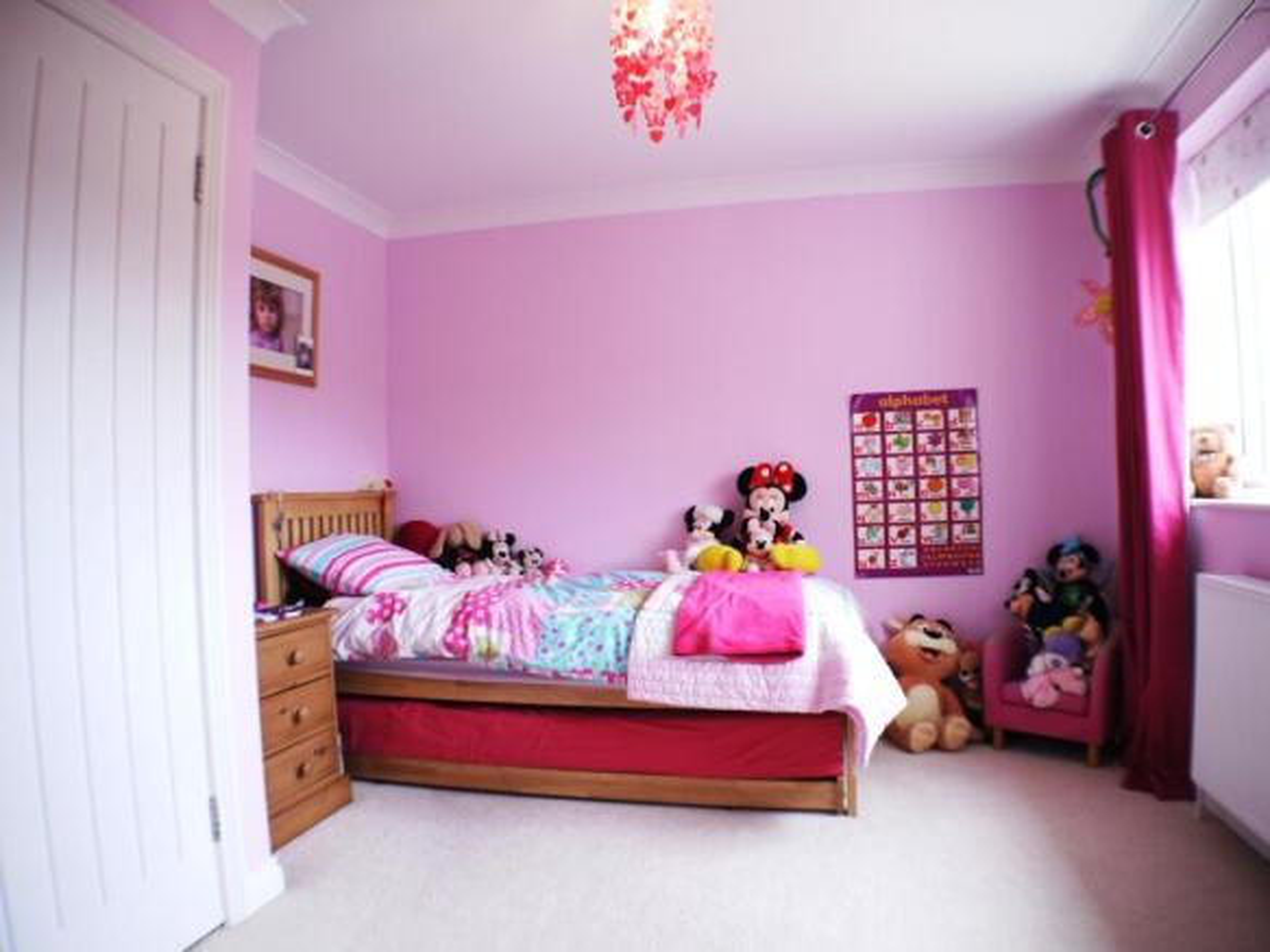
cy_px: 476
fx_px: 1100
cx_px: 635
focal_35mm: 30
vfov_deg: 46.8
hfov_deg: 60.0
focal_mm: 15
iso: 320
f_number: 3.5
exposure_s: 1/60
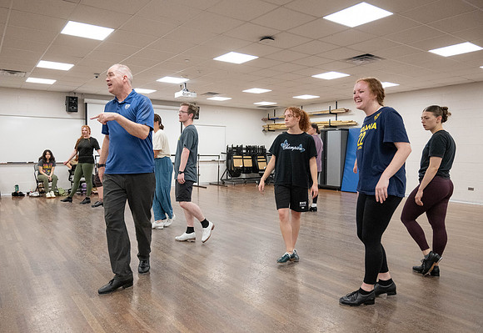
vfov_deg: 47.4
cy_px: 163
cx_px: 227
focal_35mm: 28
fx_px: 378
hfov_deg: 65.1
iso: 3200
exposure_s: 1/640
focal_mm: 25.5
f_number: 4
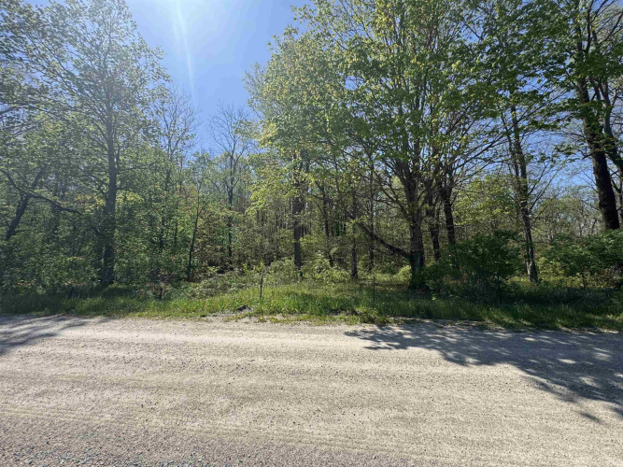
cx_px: 312
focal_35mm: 14
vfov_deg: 85.7
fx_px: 252
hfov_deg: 102.1
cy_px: 234
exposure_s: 1/1048
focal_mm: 2.22
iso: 50
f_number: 2.2
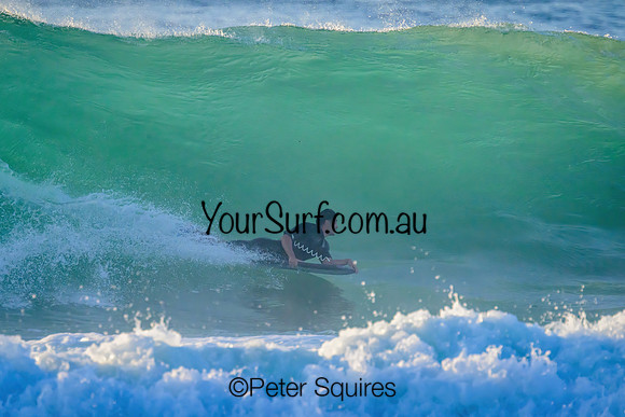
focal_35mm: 920
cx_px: 269
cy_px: 189
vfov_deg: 1.5
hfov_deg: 2.2
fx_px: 15975
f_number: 11
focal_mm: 800
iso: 2000
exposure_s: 1/1600
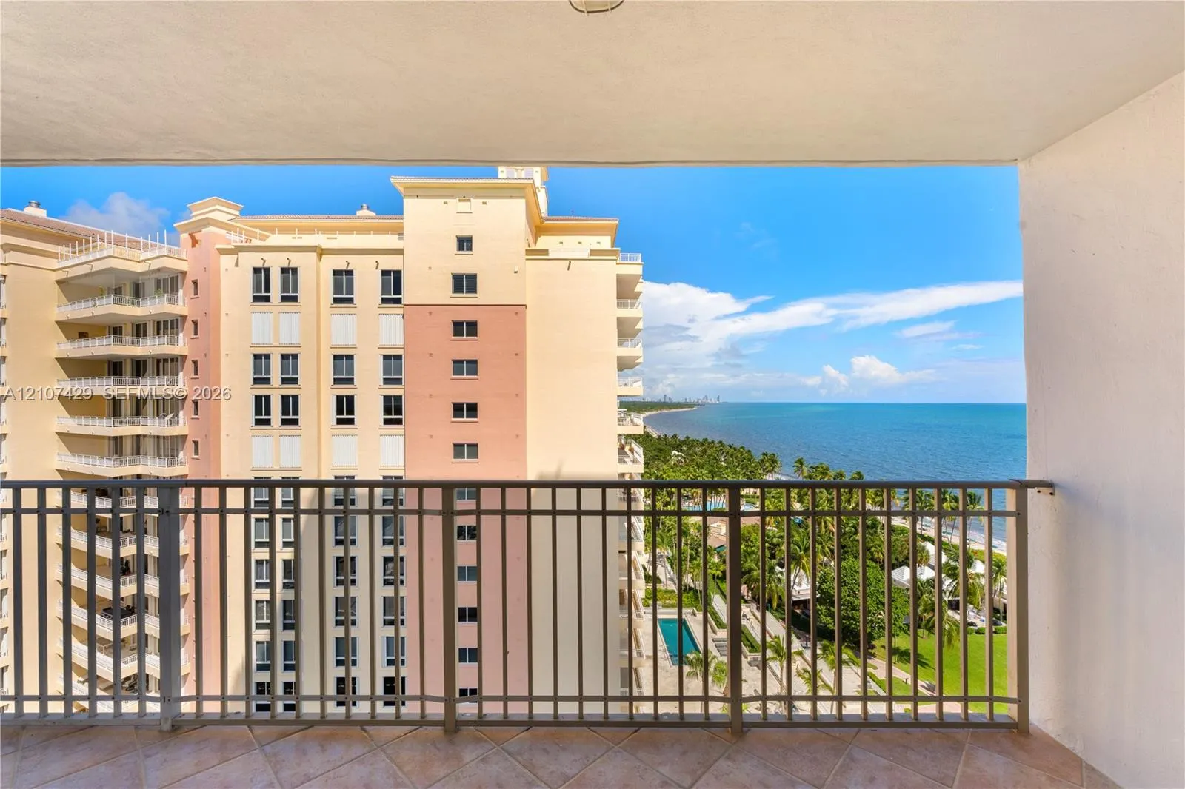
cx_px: 592
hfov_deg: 104.3
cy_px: 394
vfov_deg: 81.2
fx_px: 461
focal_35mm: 14
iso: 320
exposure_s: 1/400
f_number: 11
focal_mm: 14
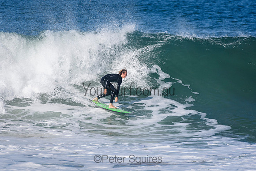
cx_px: 128
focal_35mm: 750
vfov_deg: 1.8
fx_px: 5335
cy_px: 86
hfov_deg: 2.7
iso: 500
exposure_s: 1/4000
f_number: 5.6
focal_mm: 500
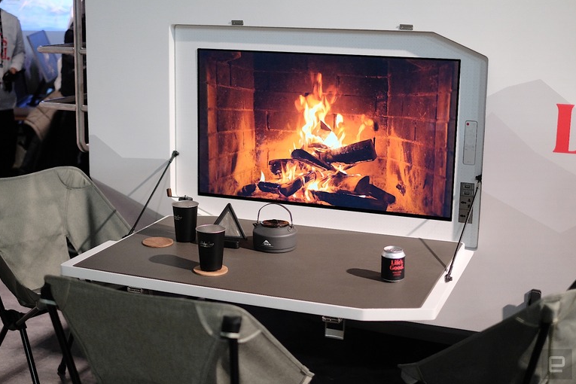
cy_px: 190
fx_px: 864
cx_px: 285
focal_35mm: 54
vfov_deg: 25.1
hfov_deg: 36.9
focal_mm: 35
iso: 1250
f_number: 1.4
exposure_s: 1/80
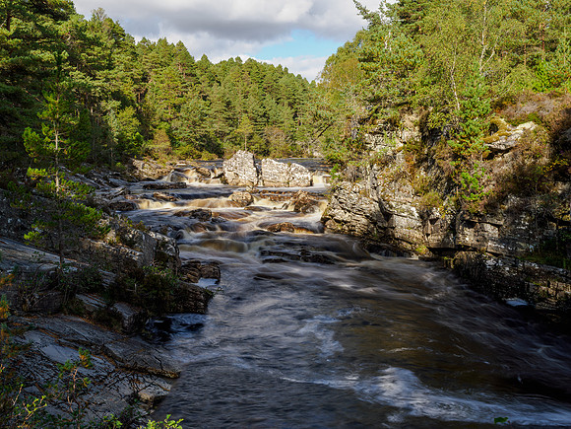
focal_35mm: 42
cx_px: 286
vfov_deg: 34.3
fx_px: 693
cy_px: 214
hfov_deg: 44.8
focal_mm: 21
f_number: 7.1
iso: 200
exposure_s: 1
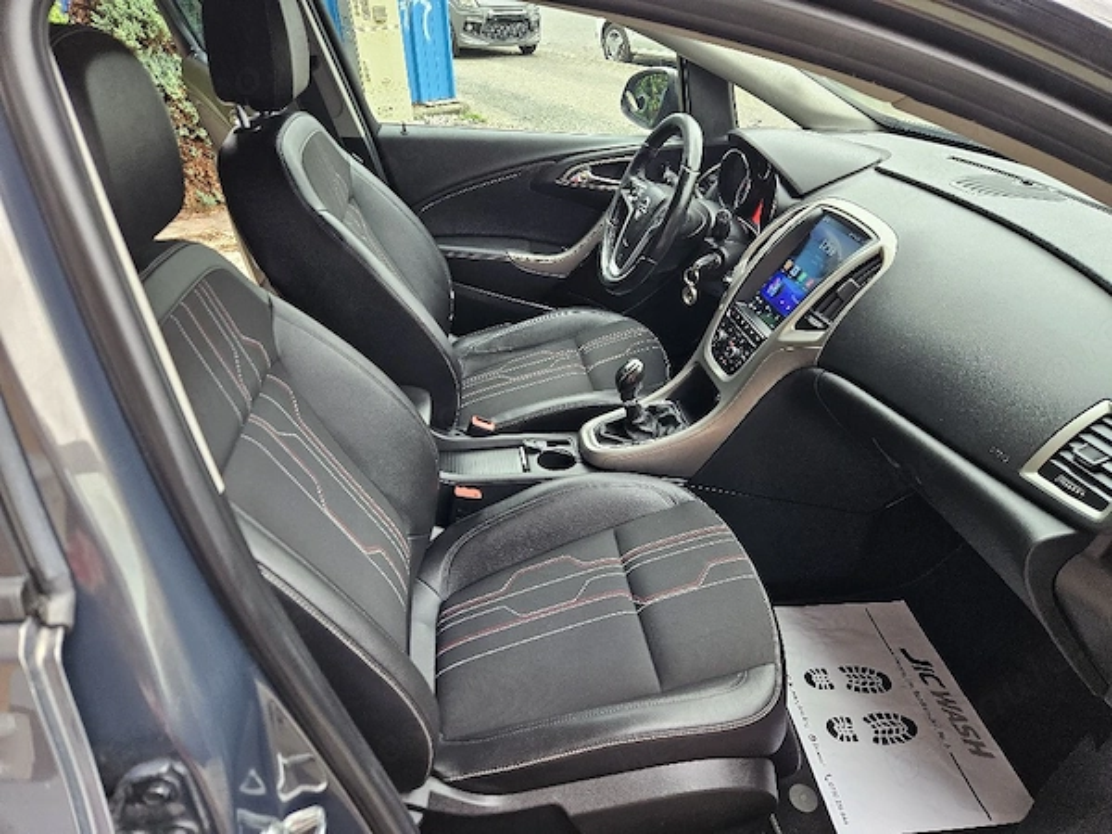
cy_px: 417
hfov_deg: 73.9
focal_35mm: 23
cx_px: 556
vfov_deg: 58.9
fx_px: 739
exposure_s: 1/182
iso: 160
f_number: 1.8
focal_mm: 5.4
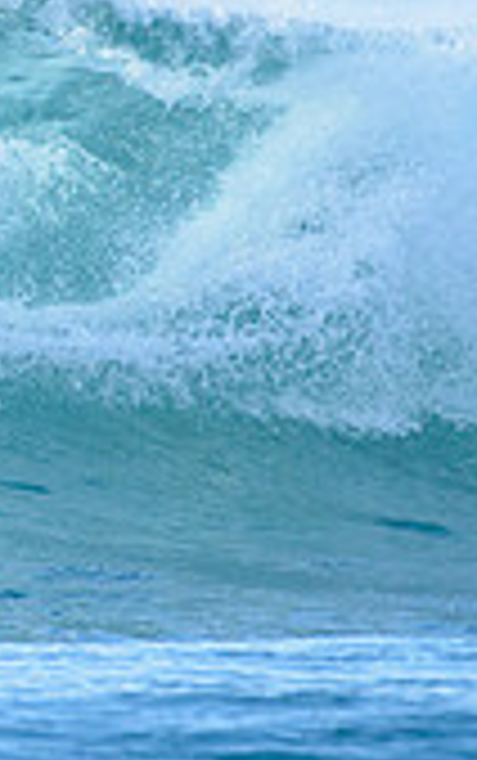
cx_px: -414
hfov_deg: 0.6
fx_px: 44502
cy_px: 234
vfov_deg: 1.0
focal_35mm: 2145
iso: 640
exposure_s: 1/2000
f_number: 5.6
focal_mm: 500
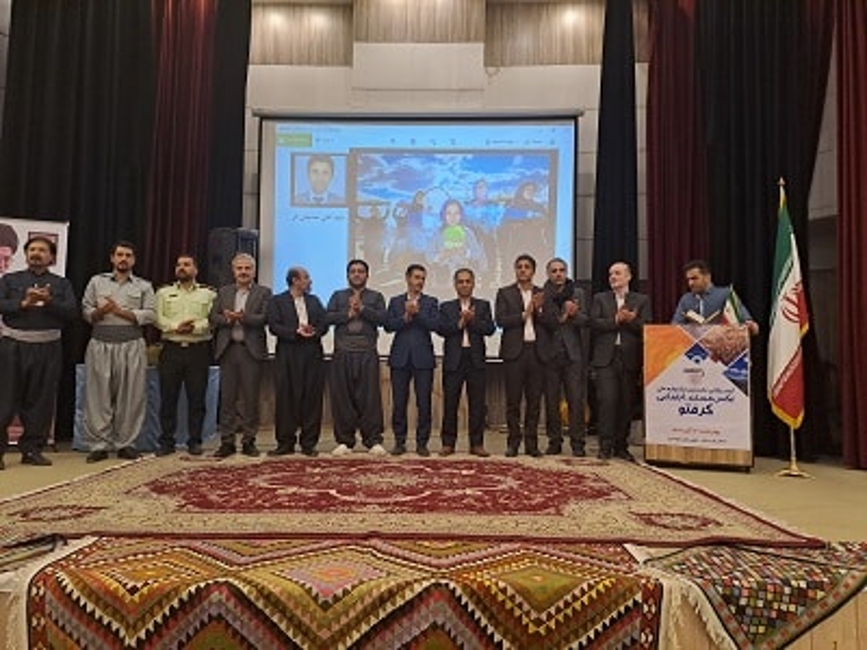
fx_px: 626
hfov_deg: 69.4
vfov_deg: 54.9
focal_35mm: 25
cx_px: 434
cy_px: 325
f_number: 1.8
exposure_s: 1/50
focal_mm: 4.65
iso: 200
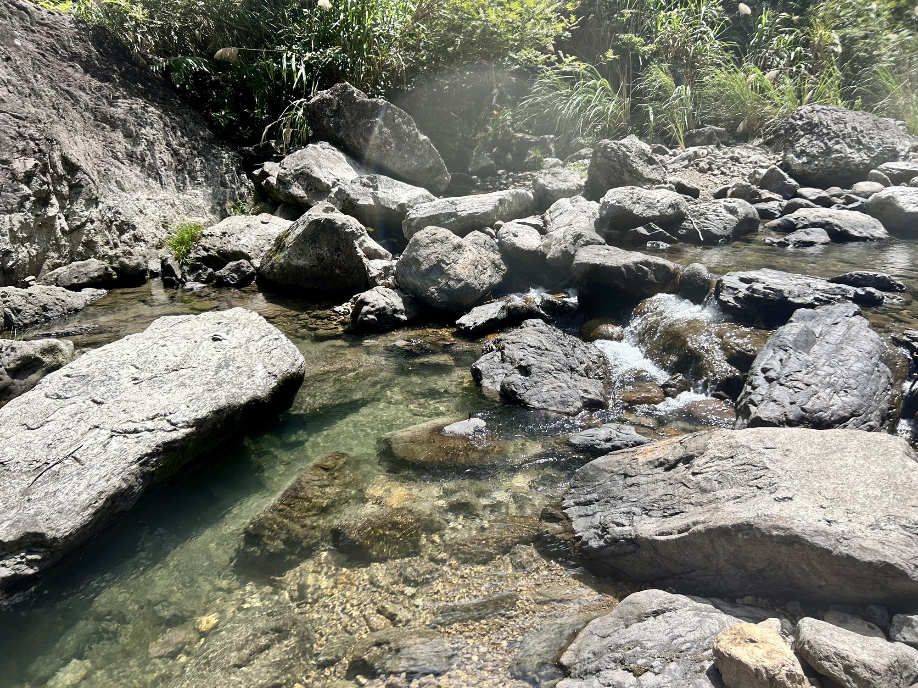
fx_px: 690
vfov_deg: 53.1
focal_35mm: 26
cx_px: 459
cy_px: 344
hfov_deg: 67.3
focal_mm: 5.7
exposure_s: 1/2299
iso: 50
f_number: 1.5
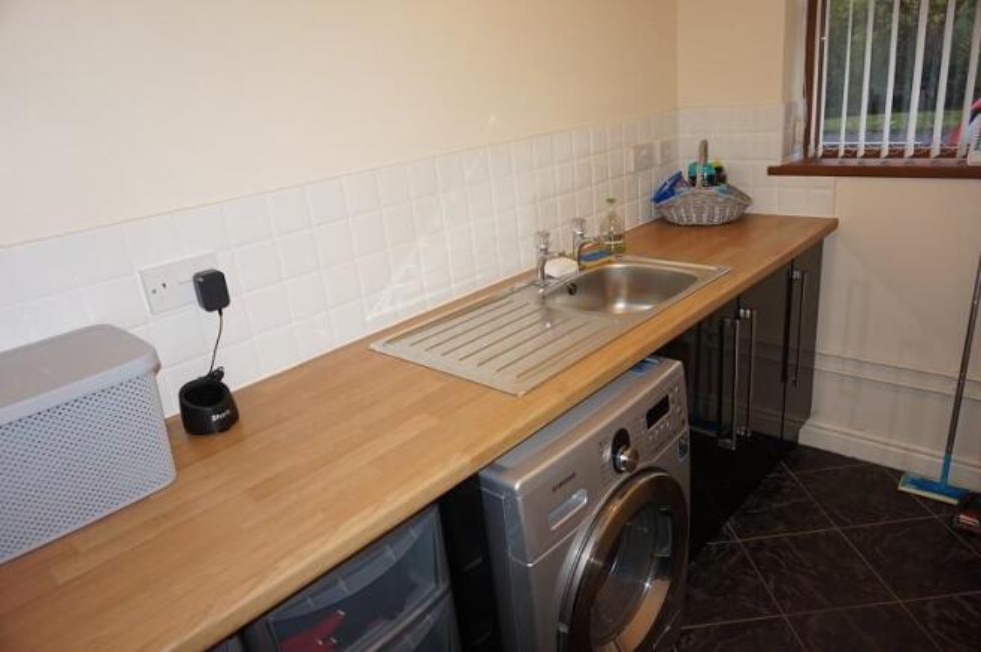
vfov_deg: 53.0
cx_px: 490
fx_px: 653
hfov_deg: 73.8
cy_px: 326
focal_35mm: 24
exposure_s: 1/160
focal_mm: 16
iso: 800
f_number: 3.5
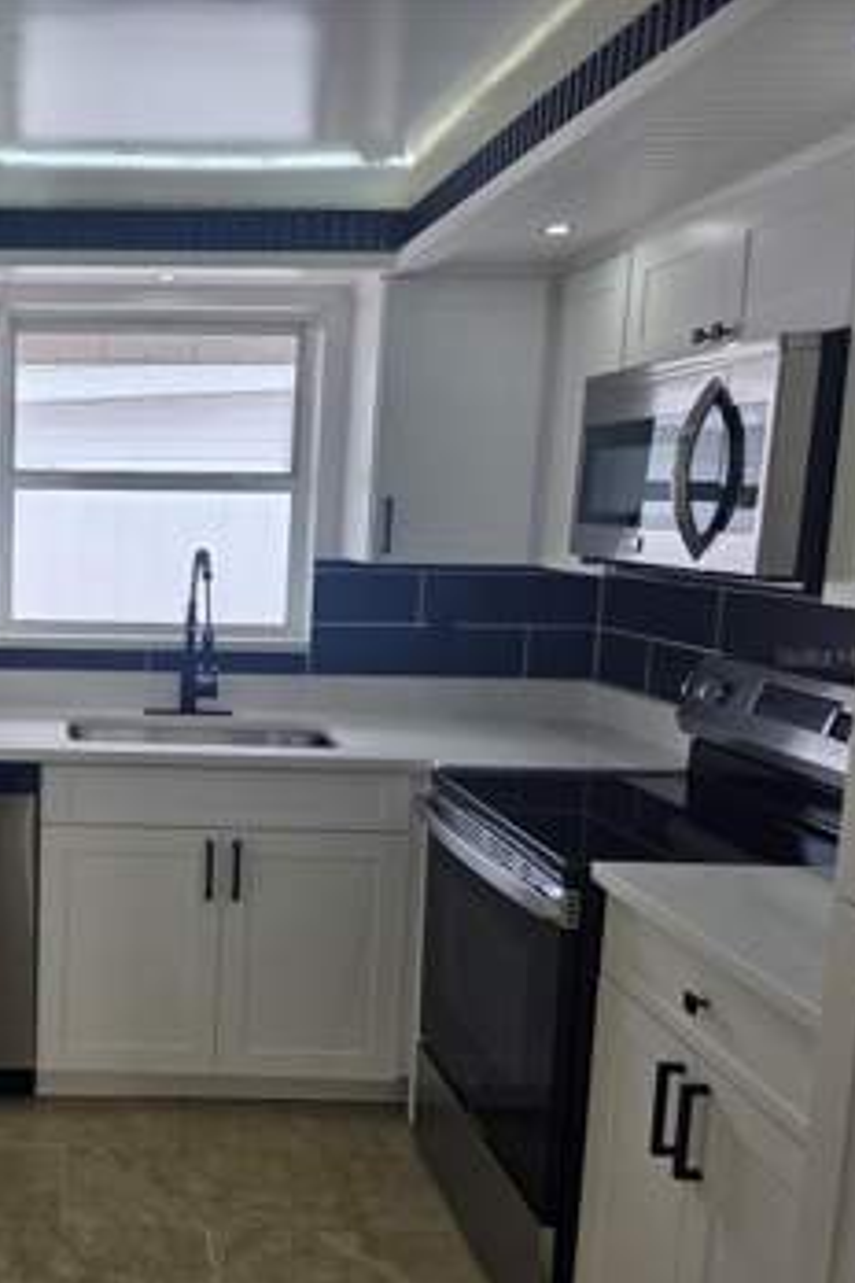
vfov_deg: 57.2
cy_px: 656
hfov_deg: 36.0
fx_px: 1176
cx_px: -4
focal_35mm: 33
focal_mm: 6.3
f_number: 1.7
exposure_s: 1/120
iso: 50
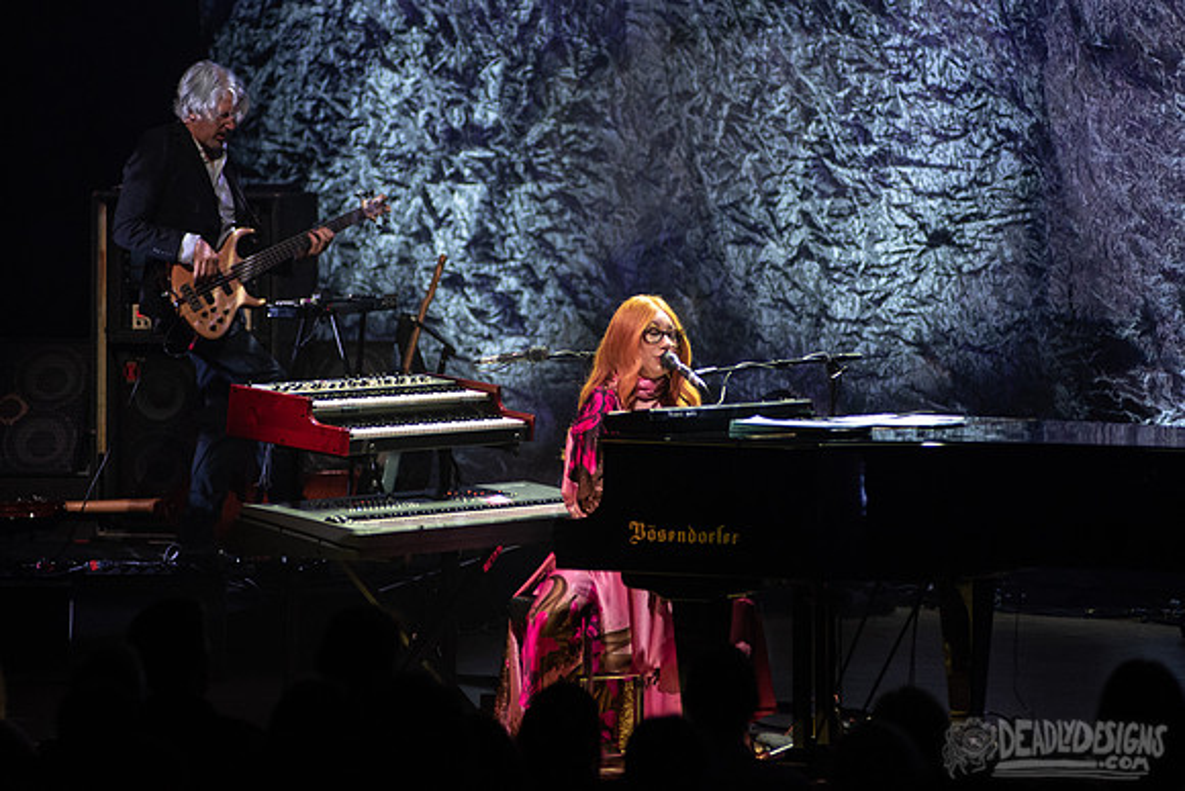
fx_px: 8484
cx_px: 594
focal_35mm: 258
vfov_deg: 5.3
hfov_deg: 8.0
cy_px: 281
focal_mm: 200
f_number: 3.2
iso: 2000
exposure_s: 1/320
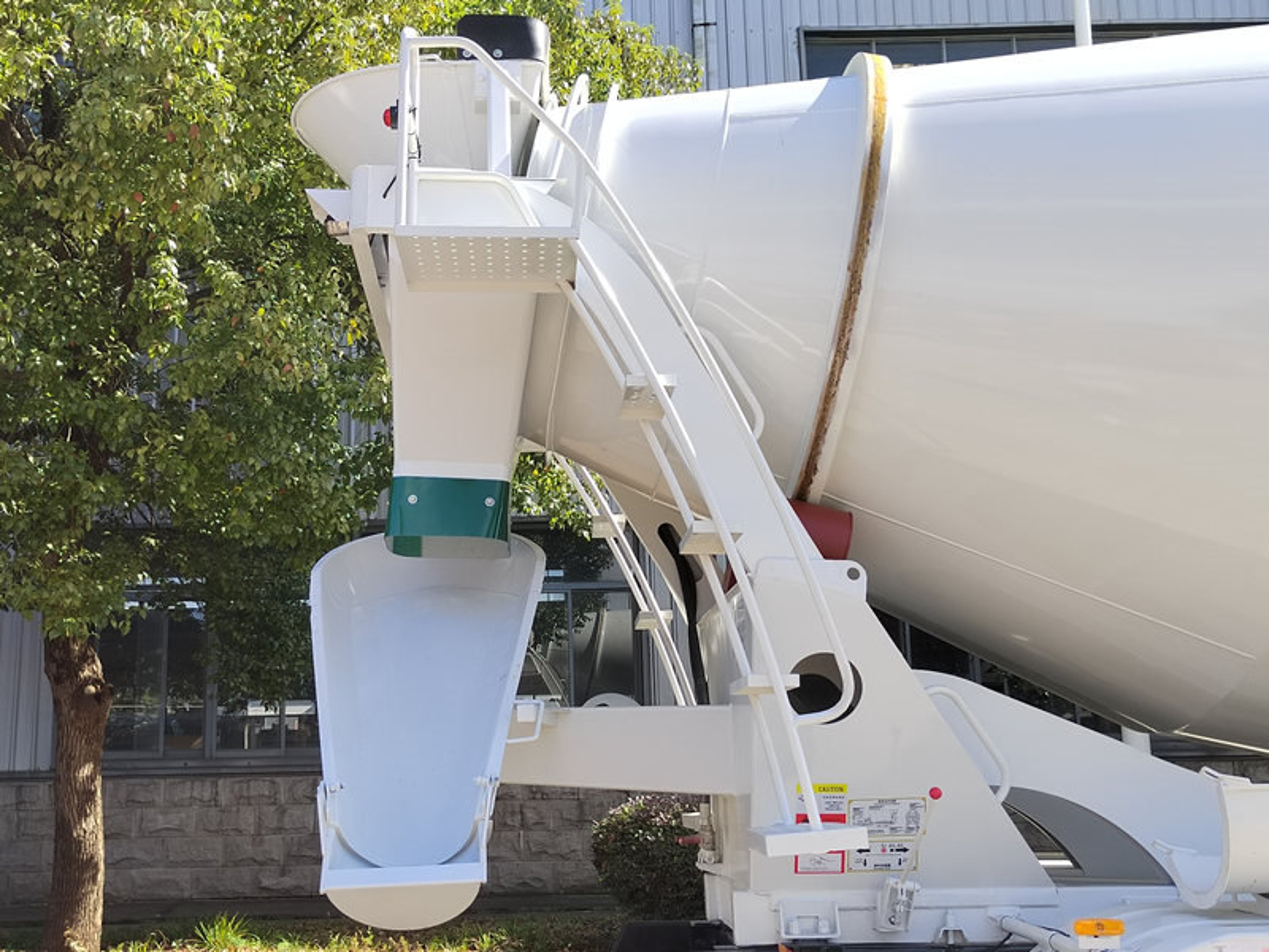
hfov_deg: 58.4
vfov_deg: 45.4
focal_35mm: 31
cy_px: 476
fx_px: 1136
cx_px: 634
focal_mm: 5.52
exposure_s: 1/902
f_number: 1.9
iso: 271
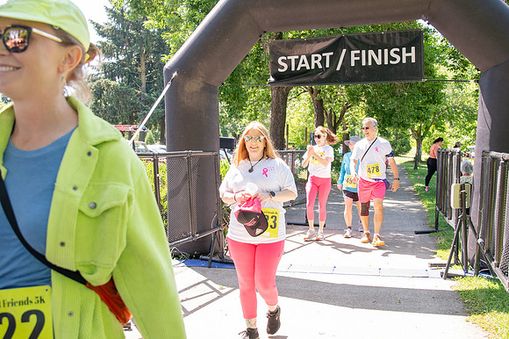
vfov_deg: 36.8
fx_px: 509
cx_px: 254
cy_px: 170
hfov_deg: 53.2
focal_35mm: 36
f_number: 4
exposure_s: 1/400
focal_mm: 24
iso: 500
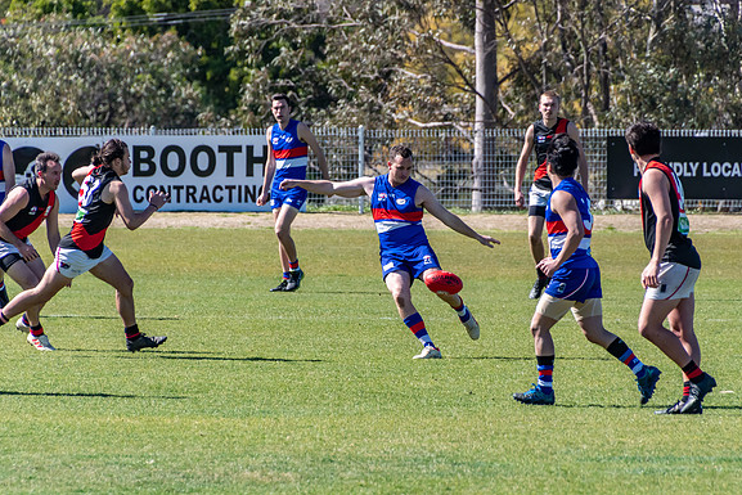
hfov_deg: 3.2
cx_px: 397
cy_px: 239
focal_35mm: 644
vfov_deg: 2.1
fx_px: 13276
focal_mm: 400
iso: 800
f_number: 8
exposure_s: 1/1250
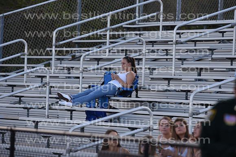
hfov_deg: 6.9
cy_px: 78
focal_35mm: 300
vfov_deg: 4.6
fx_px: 1967
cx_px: 118
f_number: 4.5
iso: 800
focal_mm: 300
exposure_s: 1/1250
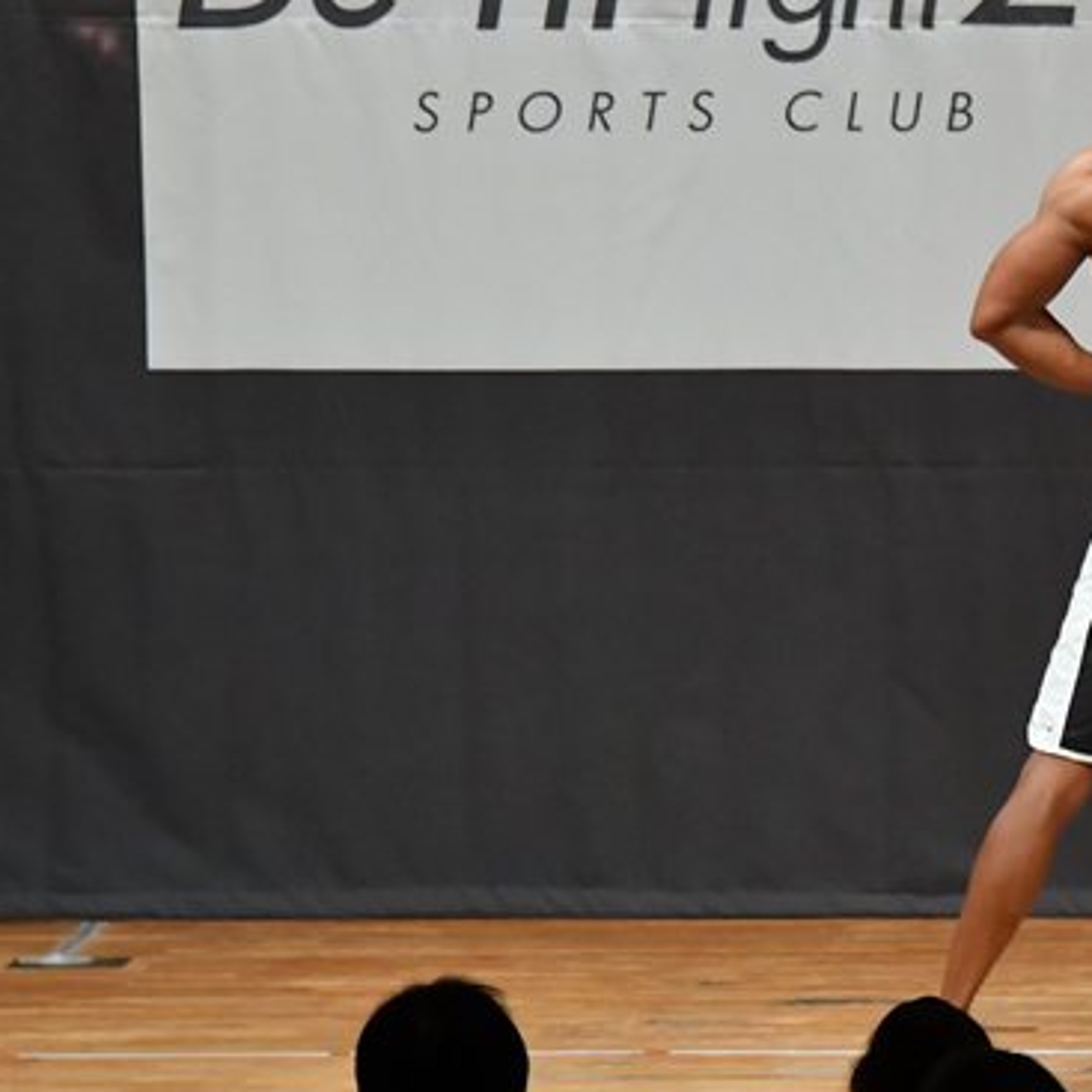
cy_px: 574
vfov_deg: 4.1
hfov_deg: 4.1
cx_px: 1091
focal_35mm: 431
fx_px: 15383
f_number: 5.6
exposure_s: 1/400
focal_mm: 160
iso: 6400
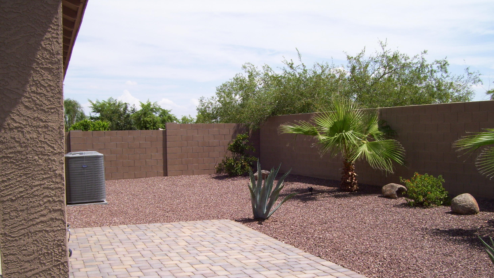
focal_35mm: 40
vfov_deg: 29.5
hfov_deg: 50.5
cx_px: 245
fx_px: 524
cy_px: 188
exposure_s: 1/800
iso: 80
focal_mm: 6
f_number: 4.8
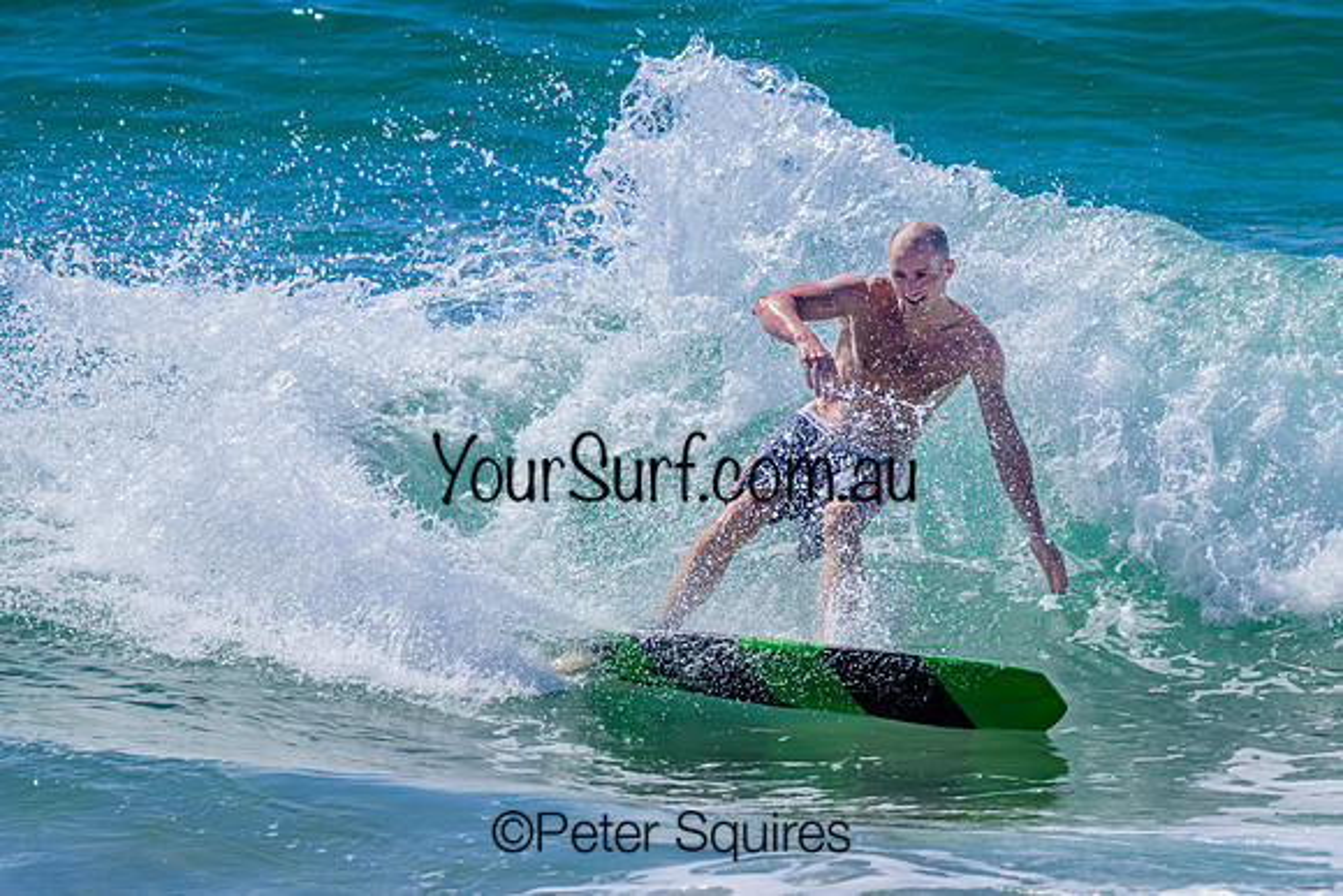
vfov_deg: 2.9
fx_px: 17900
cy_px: 449
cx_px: 805
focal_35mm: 480
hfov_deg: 4.3
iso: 800
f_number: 11
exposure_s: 1/2000
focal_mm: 400
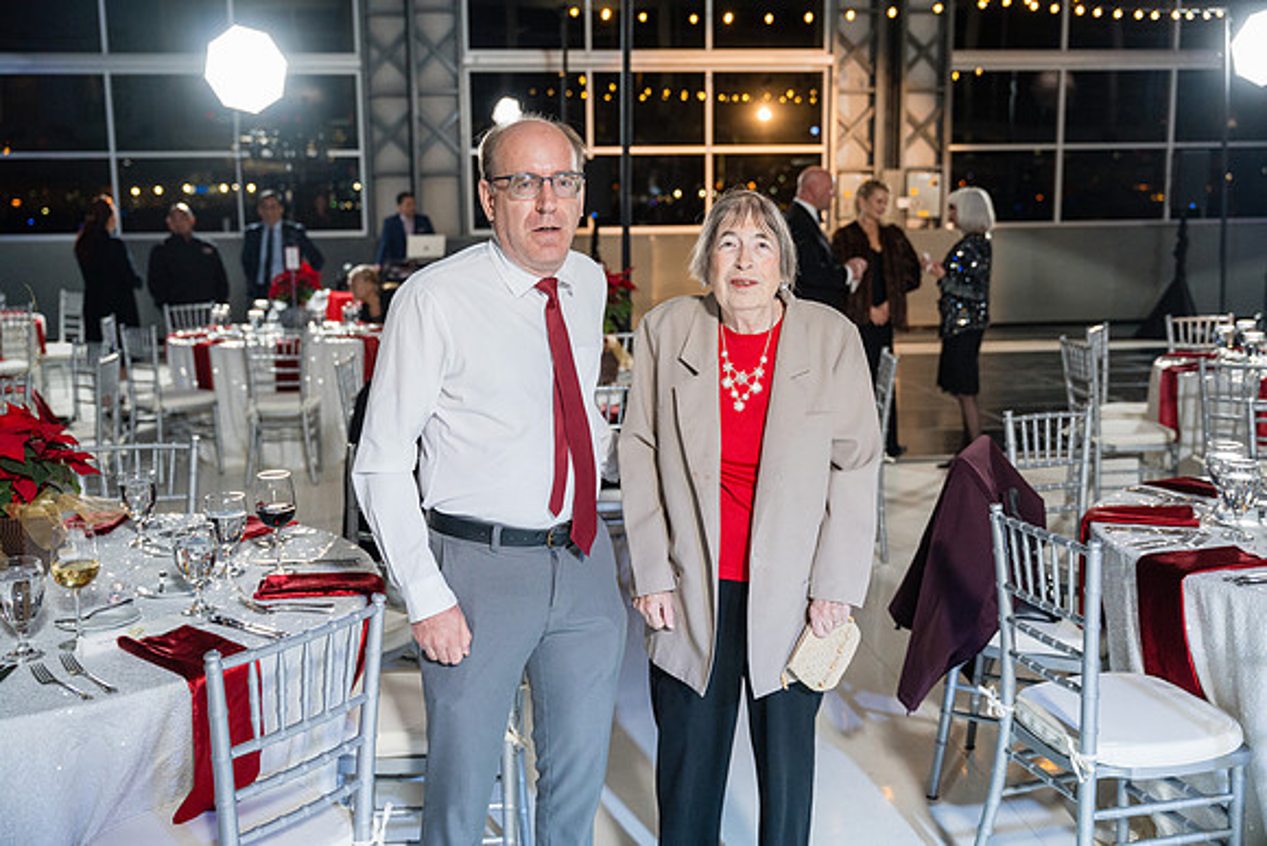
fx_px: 1338
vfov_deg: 35.1
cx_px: 634
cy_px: 423
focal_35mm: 38
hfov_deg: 50.7
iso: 3200
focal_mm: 38
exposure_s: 1/250
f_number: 2.8
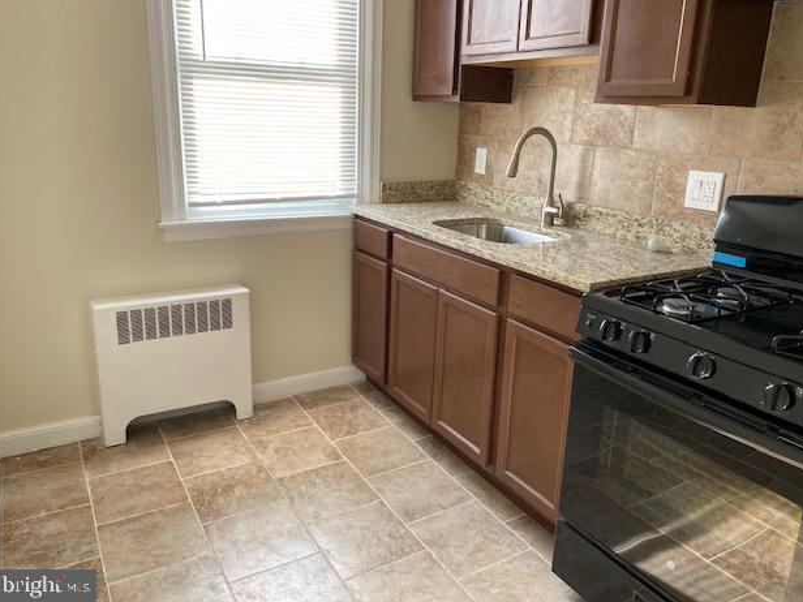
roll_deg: -1.3
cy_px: 291
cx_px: 412
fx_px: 626
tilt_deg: -15.3
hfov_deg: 65.3
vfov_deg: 51.3
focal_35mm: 27
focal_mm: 4.25
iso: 50
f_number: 1.8
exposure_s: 1/122
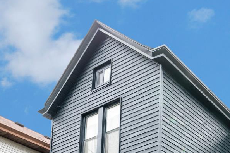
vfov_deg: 23.1
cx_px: 203
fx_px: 338
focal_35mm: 53
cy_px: 190
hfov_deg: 35.5
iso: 200
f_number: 8
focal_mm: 21
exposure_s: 1/125
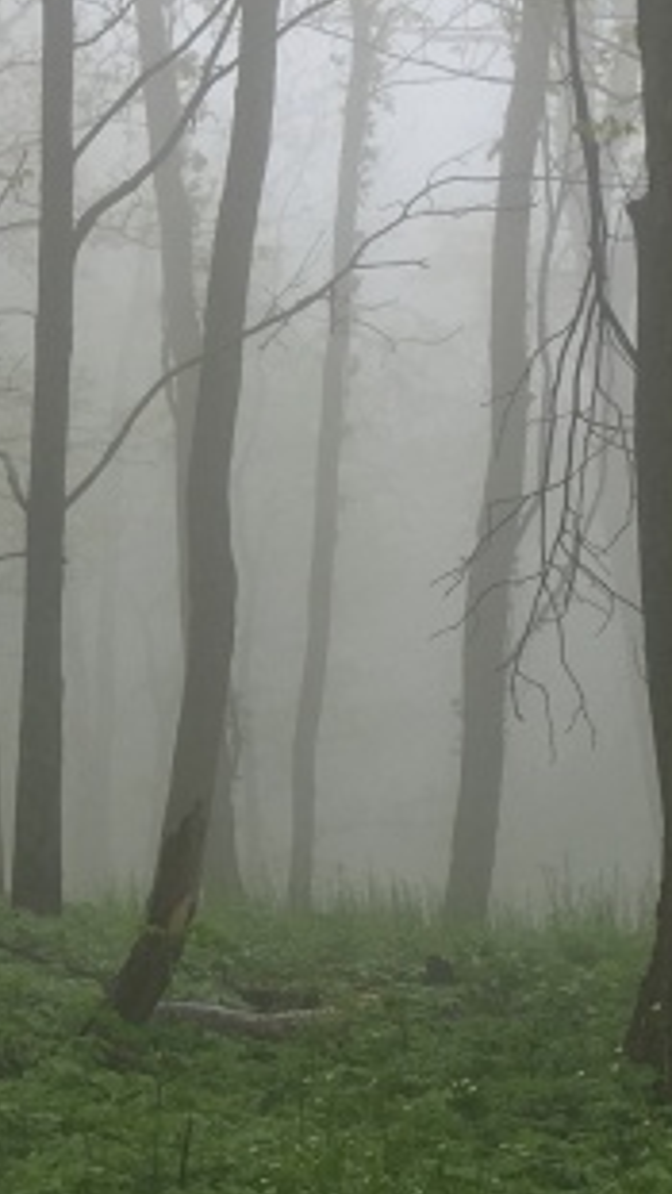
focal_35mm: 104
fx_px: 3294
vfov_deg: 20.5
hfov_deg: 11.3
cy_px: 714
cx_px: -276
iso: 25
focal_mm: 4.15
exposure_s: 1/337
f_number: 2.2
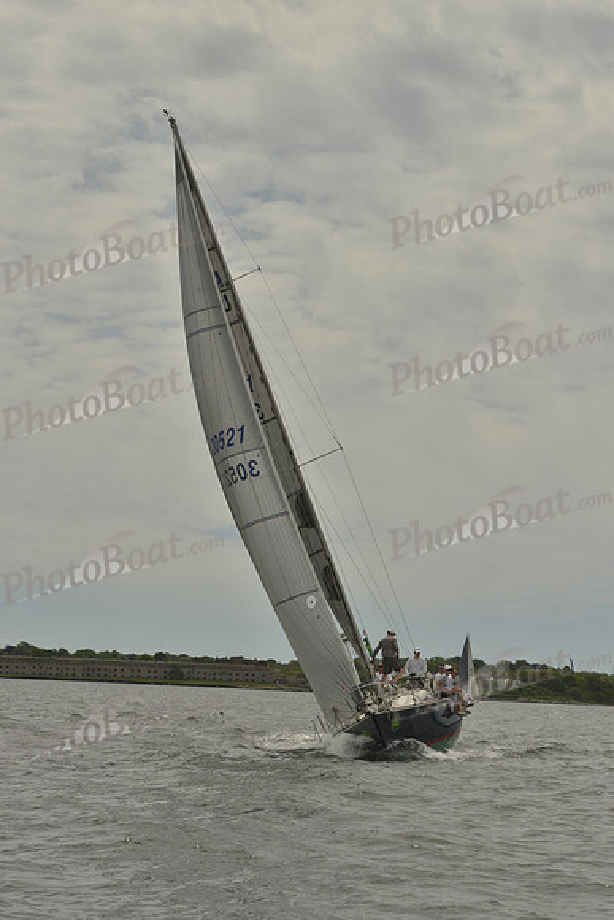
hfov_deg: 14.0
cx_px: 307
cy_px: 460
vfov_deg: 20.8
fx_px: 2505
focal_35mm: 98
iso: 280
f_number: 13
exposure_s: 1/1250
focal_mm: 98
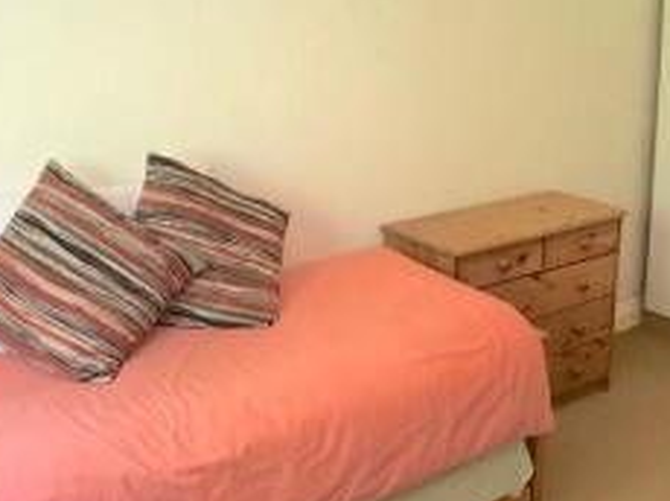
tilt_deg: -15.9
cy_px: 240
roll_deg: +1.1
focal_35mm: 71
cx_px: 386
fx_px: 1373
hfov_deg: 27.4
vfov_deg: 20.7
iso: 40
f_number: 1.8
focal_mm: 3.99
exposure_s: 1/17
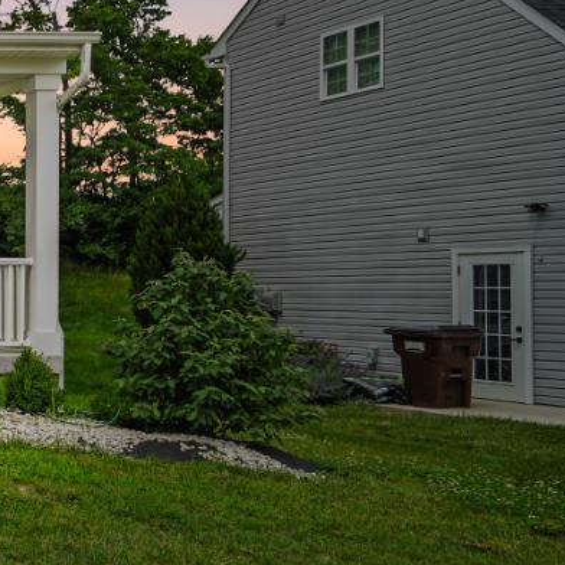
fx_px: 960
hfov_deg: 20.7
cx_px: -490
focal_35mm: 52
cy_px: 19
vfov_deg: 30.8
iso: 100
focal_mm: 16
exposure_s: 1/800
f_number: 5.6
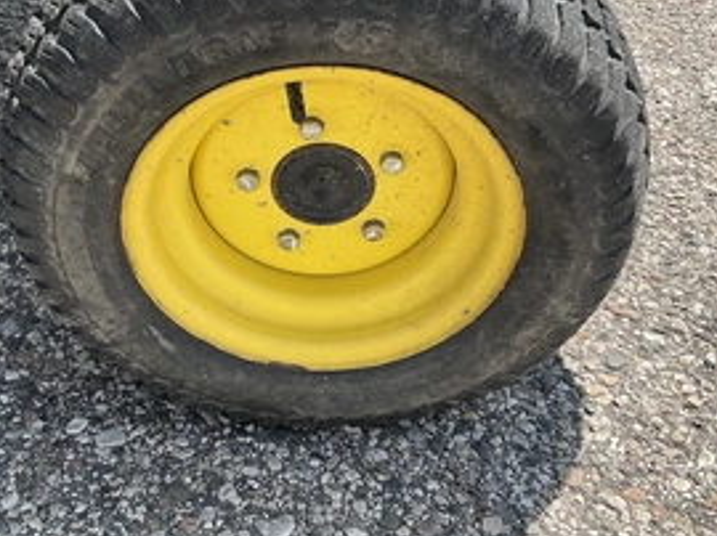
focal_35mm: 43
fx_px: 890
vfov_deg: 33.4
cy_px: 199
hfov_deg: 43.8
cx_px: 313
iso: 25
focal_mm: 3
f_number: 1.8
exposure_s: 1/842
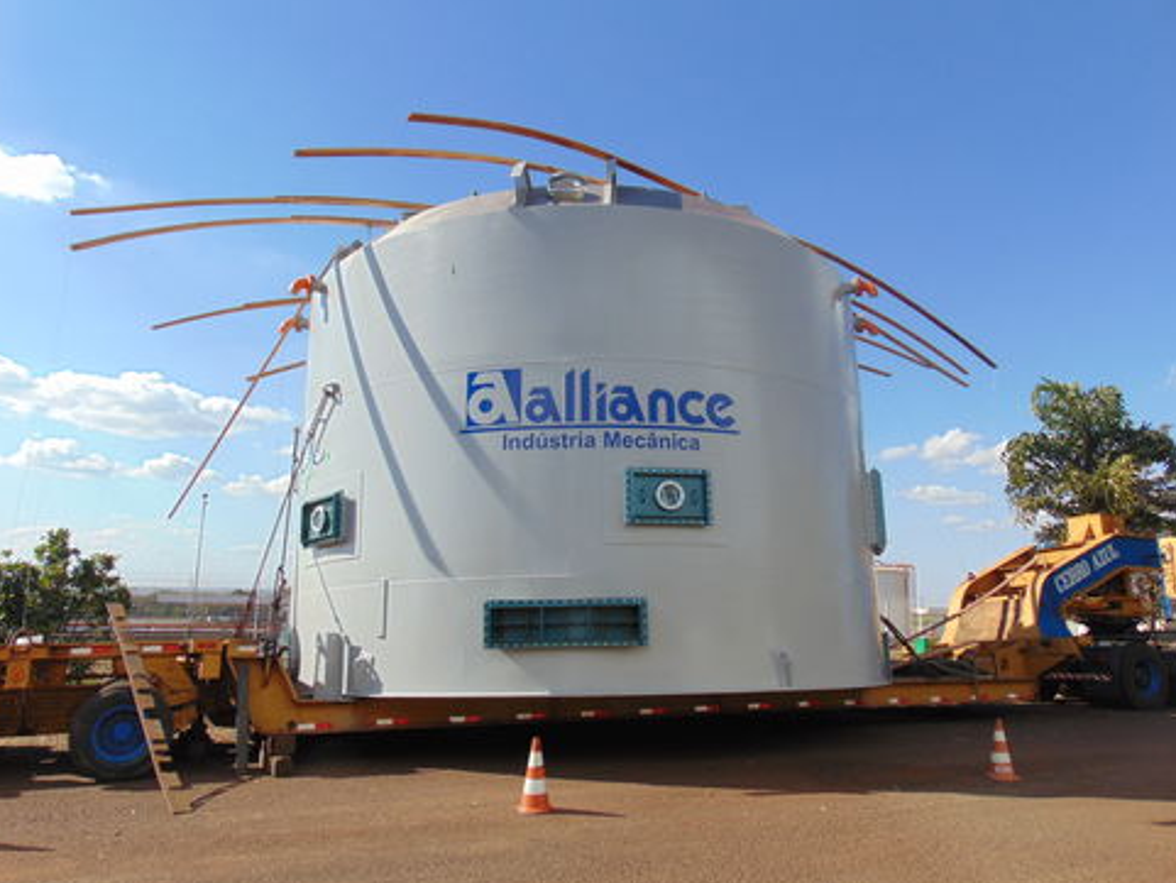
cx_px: 589
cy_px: 439
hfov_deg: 67.3
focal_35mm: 26
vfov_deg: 53.1
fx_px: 884
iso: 80
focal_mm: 4.5
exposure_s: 1/200
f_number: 7.7
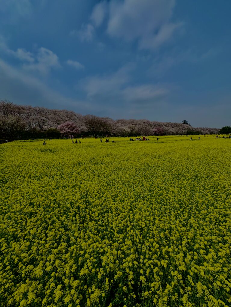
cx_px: 116
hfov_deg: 85.7
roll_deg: +0.1
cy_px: 154
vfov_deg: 102.1
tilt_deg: -8.6
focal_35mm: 14
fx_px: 125
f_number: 2.2
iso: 50
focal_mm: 2.22
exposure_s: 1/3390
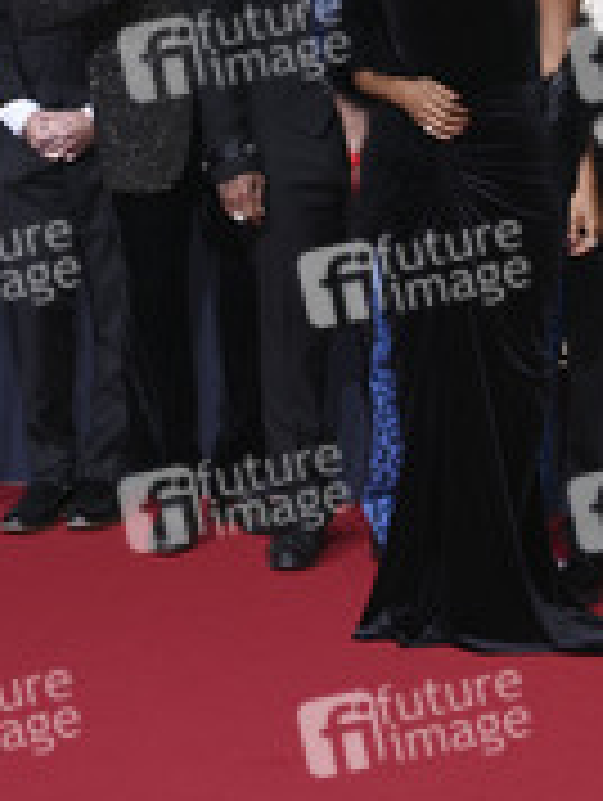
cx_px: 745
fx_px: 3151
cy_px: 162
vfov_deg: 14.4
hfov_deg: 10.7
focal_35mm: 136
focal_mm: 56
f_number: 5.6
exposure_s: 1/250
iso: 400
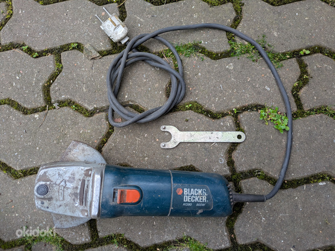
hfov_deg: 69.3
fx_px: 242
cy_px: 126
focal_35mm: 25
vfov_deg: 54.9
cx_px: 168
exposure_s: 1/50
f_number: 1.89
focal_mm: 5.43
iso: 69
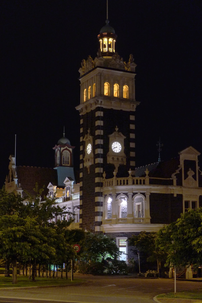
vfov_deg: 30.1
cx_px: 101
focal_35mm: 67
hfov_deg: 20.3
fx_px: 564
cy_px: 152
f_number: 4
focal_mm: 44.4
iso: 2500
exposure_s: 1/15
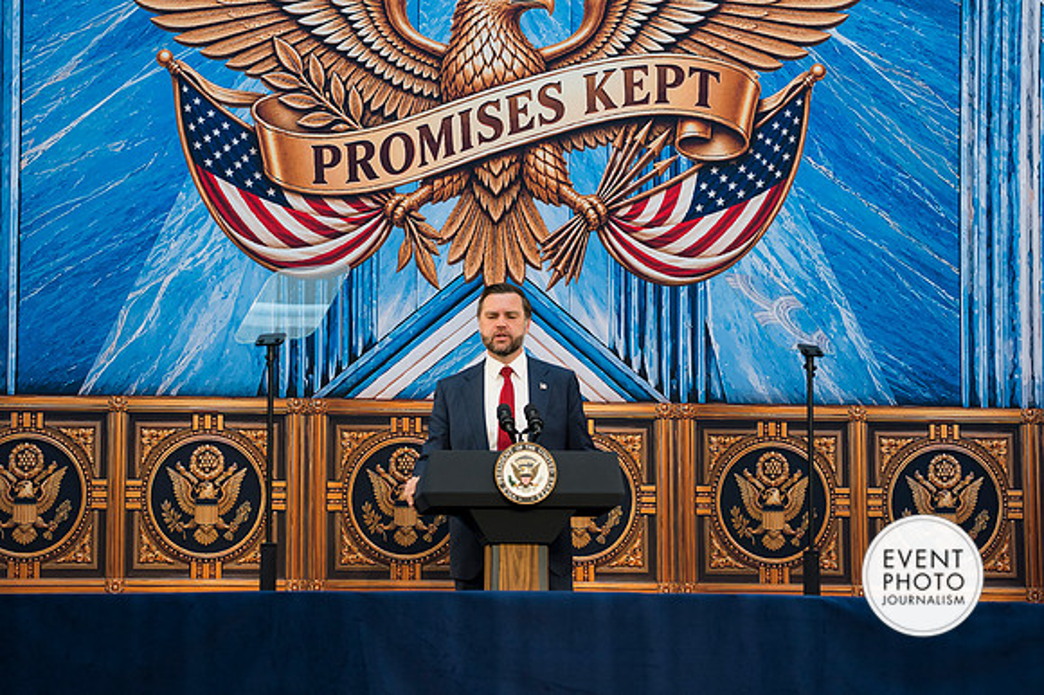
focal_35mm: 109
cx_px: 522
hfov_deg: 18.8
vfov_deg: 12.6
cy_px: 348
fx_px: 3159
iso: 320
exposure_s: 1/320
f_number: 2.8
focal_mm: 73
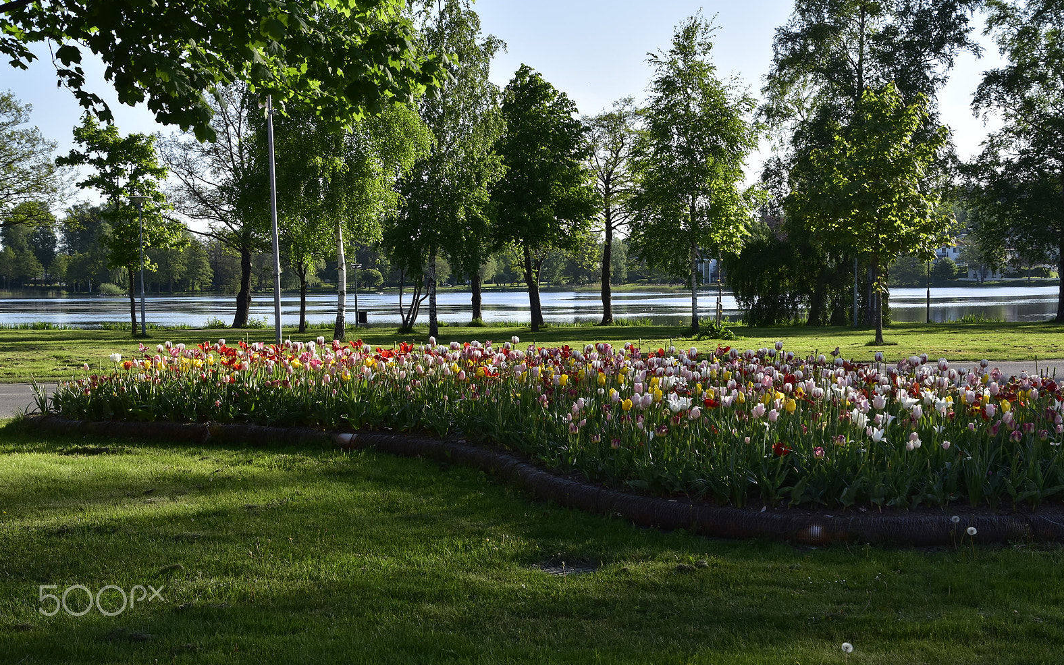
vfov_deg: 22.0
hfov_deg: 34.5
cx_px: 537
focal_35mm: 59
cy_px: 329
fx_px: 1711
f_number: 8
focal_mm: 38
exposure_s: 1/250
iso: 250
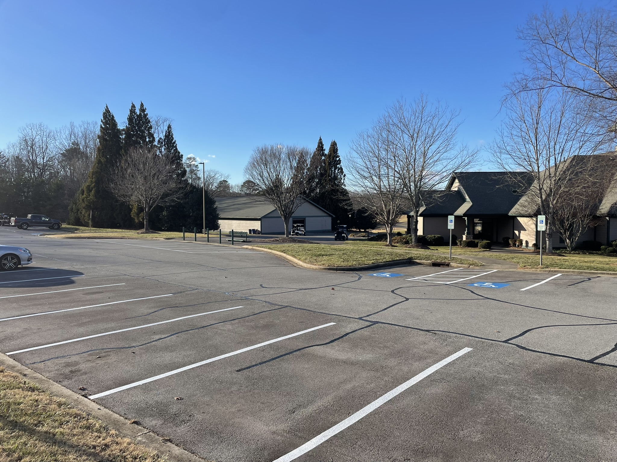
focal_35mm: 26
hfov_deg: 67.3
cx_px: 308
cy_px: 231
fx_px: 463
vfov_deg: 53.1
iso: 32
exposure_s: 1/2174
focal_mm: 4.2
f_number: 1.6
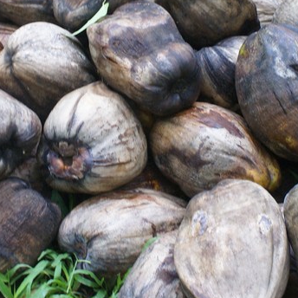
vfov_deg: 18.5
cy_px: 55
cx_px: 134
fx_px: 906
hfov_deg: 18.7
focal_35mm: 93
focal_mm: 28
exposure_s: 1/50
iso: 250
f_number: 5
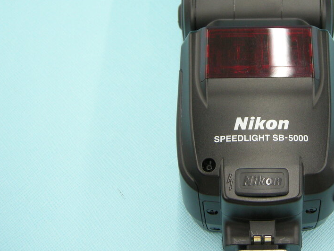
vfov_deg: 23.9
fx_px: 589
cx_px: 263
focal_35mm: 61
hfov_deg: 31.0
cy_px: 78
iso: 105
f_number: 2.7
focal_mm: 7.5
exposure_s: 1/50.7
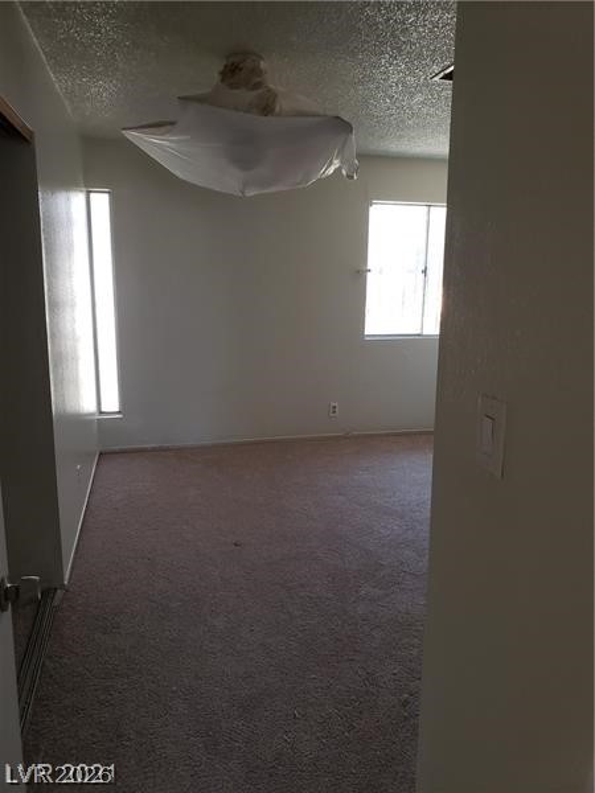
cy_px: 396
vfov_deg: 67.3
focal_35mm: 26
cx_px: 298
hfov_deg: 53.1
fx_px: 596
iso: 250
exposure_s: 1/120
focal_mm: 4.3
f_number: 2.4
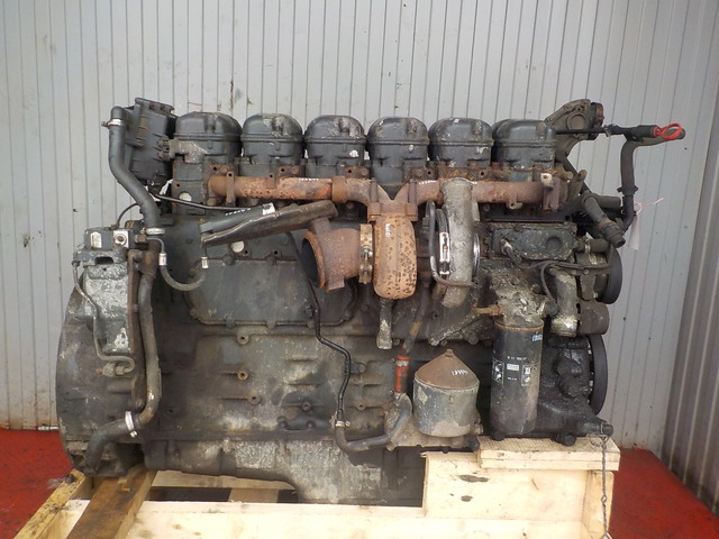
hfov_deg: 60.0
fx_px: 623
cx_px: 360
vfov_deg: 46.8
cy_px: 270
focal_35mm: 30
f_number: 3.3
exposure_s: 1/30
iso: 250
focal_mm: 4.1
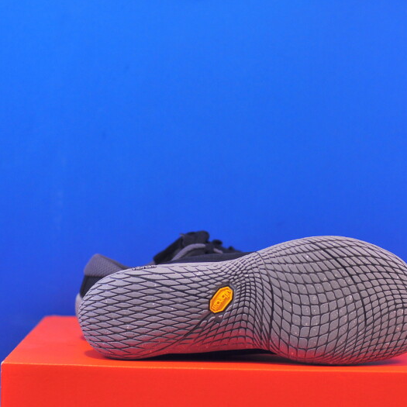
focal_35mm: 97
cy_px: 204
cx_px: 247
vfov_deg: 17.9
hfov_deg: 17.9
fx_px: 1290
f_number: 2.5
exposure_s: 1/320
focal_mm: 50
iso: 250
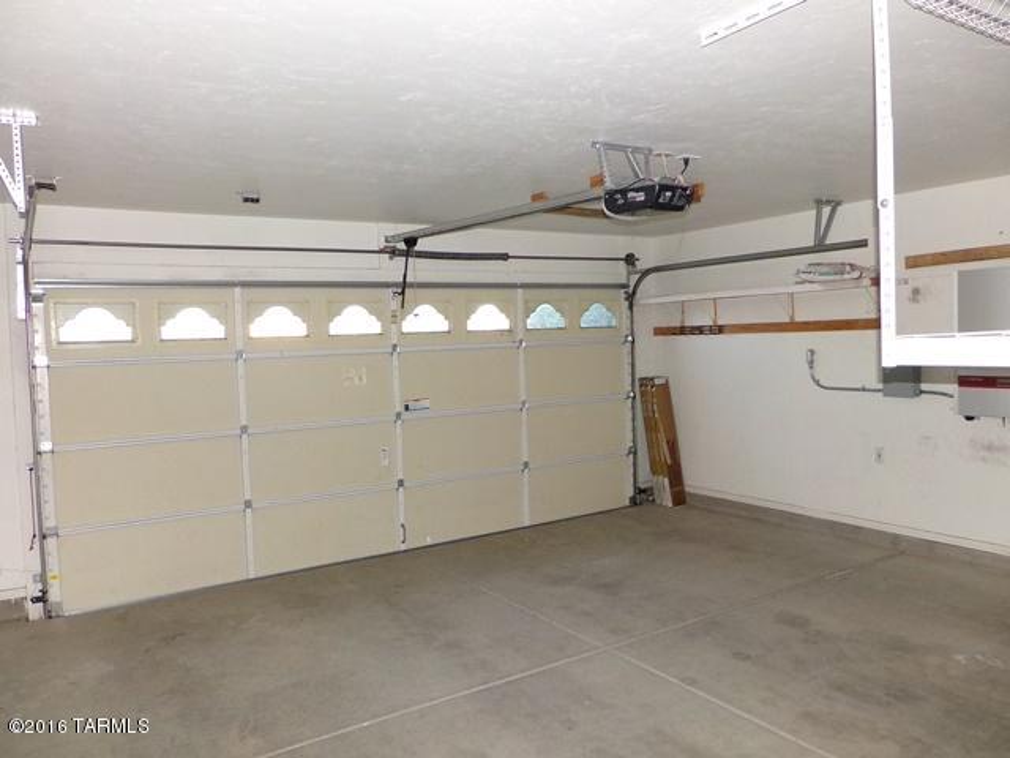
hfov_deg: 67.3
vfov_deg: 53.1
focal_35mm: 26
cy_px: 379
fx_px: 759
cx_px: 505
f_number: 3.2
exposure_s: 1/60
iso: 250
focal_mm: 4.7
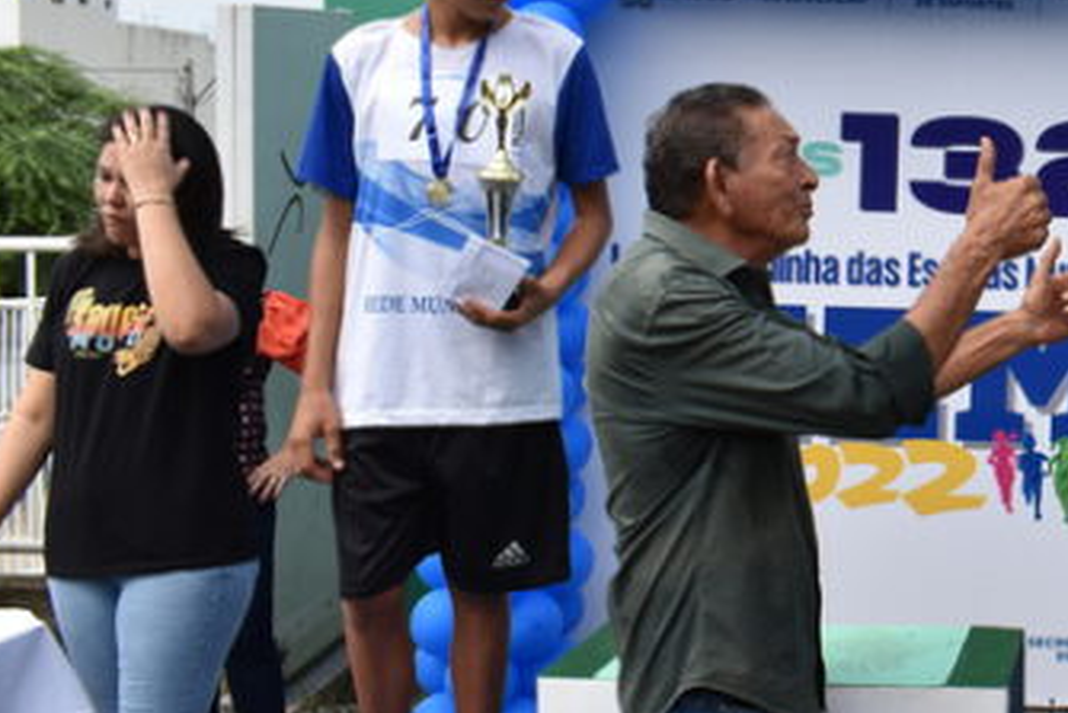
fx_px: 1840
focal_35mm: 62
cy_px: 259
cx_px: 1202
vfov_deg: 21.9
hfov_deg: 29.0
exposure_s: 1/320
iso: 200
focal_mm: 18
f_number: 9
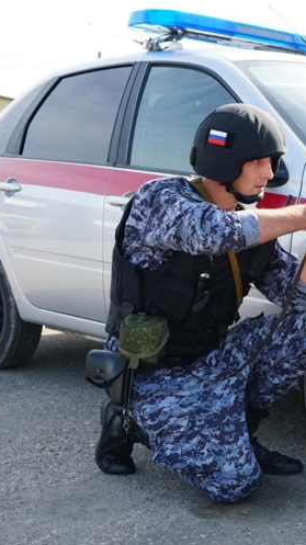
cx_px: 329
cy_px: 273
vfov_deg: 30.7
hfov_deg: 17.0
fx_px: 994
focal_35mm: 69
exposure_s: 1/125
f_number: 5.6
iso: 100
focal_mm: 29
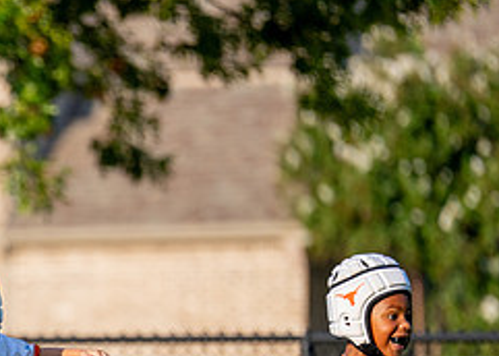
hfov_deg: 3.7
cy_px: 412
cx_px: -153
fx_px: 7665
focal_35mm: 541
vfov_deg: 2.7
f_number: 2.8
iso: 200
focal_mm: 200
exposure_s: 1/2000
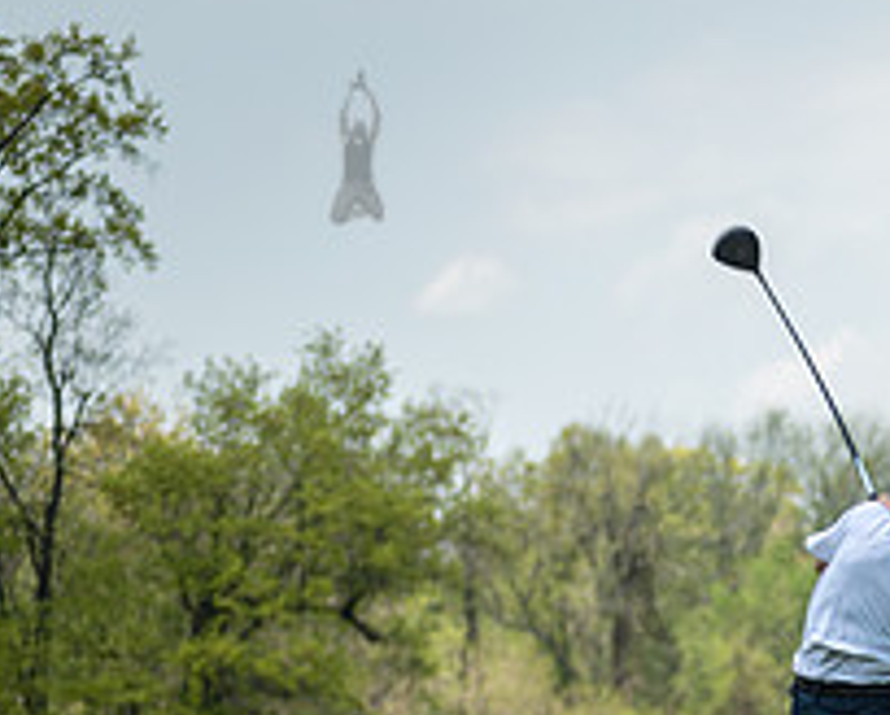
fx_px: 6044
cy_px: 778
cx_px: 1200
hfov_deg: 8.3
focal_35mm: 229
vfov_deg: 6.7
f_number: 3.5
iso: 100
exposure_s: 1/1000
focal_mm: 86
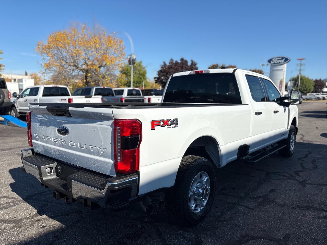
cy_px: 122
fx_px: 246
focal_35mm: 26
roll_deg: -1.1
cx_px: 164
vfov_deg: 53.1
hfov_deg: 67.3
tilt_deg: -6.0
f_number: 1.6
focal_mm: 5.96
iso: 50
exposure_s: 1/4950
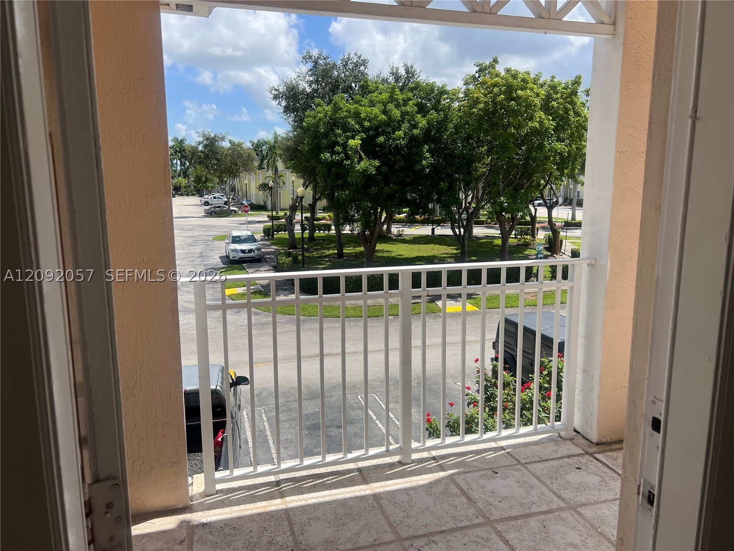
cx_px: 367
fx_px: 551
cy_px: 276
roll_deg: +0.7
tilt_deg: -10.4
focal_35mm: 26
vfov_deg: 53.1
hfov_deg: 67.3
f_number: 1.5
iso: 50
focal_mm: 5.7
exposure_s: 1/4115
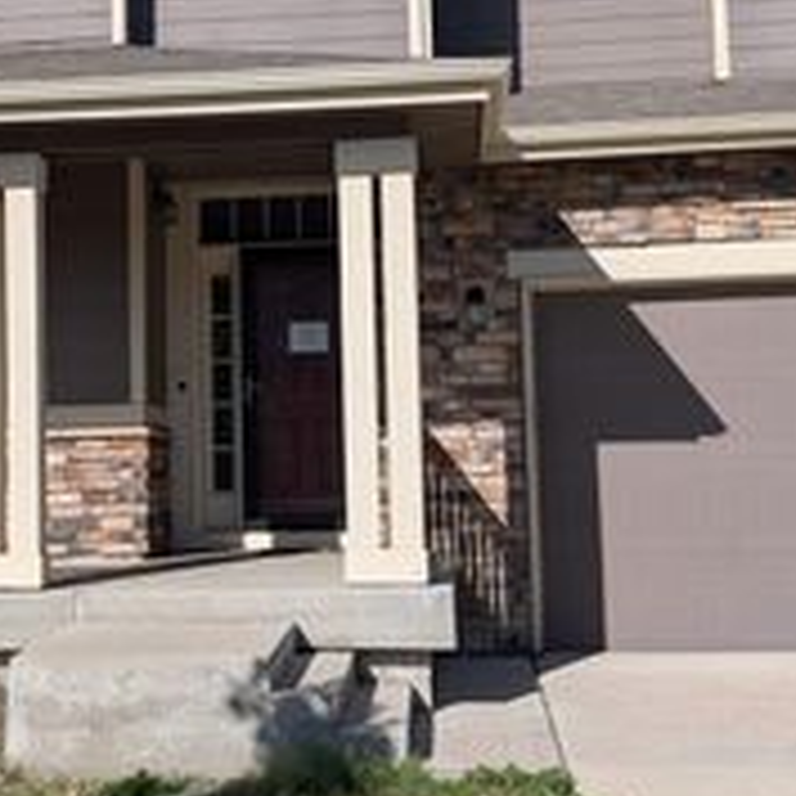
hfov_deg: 28.3
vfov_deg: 28.5
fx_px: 1561
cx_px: 229
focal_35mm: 60
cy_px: 292
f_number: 1.68
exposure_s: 1/1572
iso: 18
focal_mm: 6.9
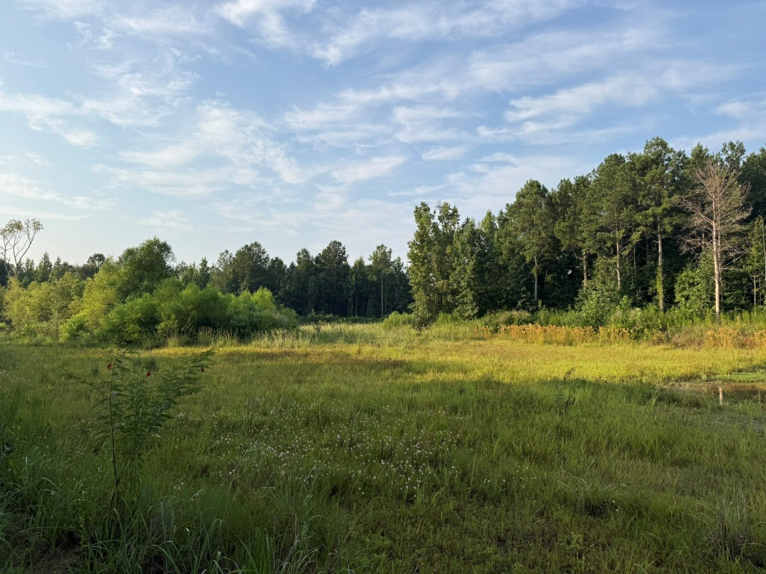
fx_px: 531
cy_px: 287
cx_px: 383
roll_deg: +0.2
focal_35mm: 24
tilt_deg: +4.1
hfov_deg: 71.6
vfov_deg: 56.8
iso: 80
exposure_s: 1/3584
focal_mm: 6.76
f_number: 1.78
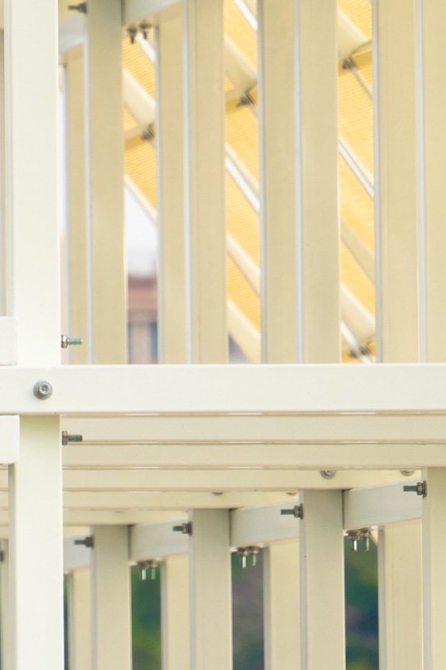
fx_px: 9354
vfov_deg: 4.1
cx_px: -69
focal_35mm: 503
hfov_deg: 2.7
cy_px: -330
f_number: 6.3
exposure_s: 1/320
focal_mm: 156
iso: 100
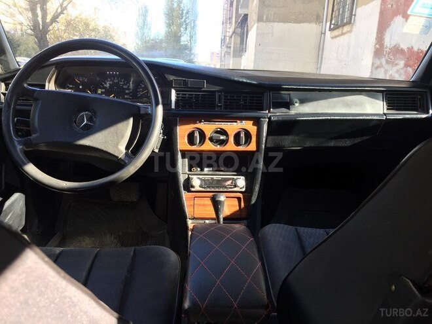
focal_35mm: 29
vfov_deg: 48.2
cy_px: 162
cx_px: 216
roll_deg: -3.1
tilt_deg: -11.9
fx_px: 362
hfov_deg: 61.7
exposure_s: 1/100
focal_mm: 4.15
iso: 50
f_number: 2.2
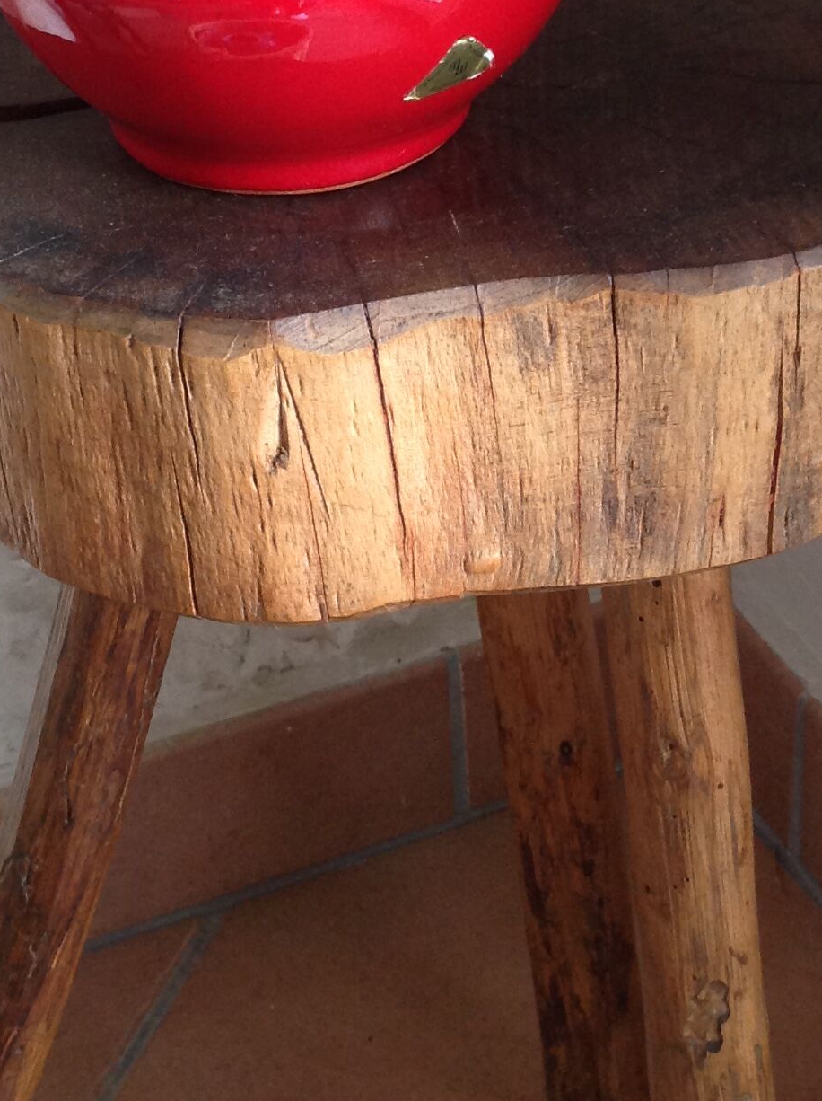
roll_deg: +4.5
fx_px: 2349
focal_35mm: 74
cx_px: 289
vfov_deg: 25.3
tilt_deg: -24.2
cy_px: 38
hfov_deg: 19.8
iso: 125
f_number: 2.4
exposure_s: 1/15
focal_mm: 4.28
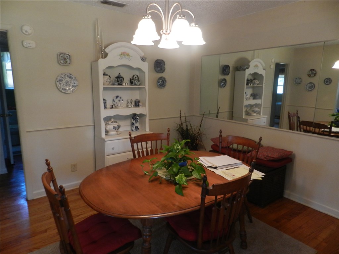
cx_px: 170
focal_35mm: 23
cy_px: 127
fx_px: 225
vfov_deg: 58.9
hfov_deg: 73.9
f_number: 3.4
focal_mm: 4
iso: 320
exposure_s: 1/30
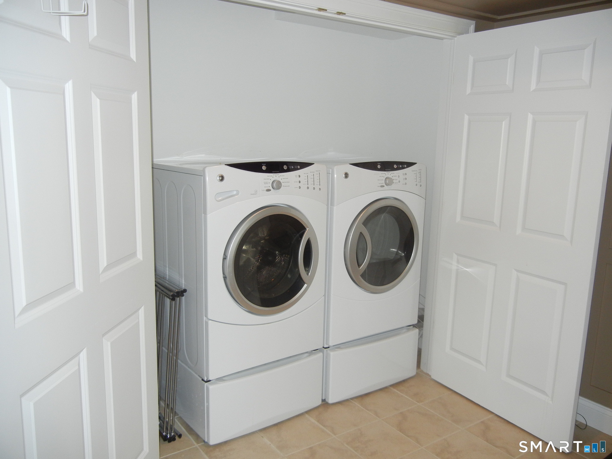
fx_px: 530
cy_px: 230
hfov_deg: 60.0
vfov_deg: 46.8
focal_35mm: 30
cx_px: 306
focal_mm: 5.4
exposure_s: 1/30
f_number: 3.5
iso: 200
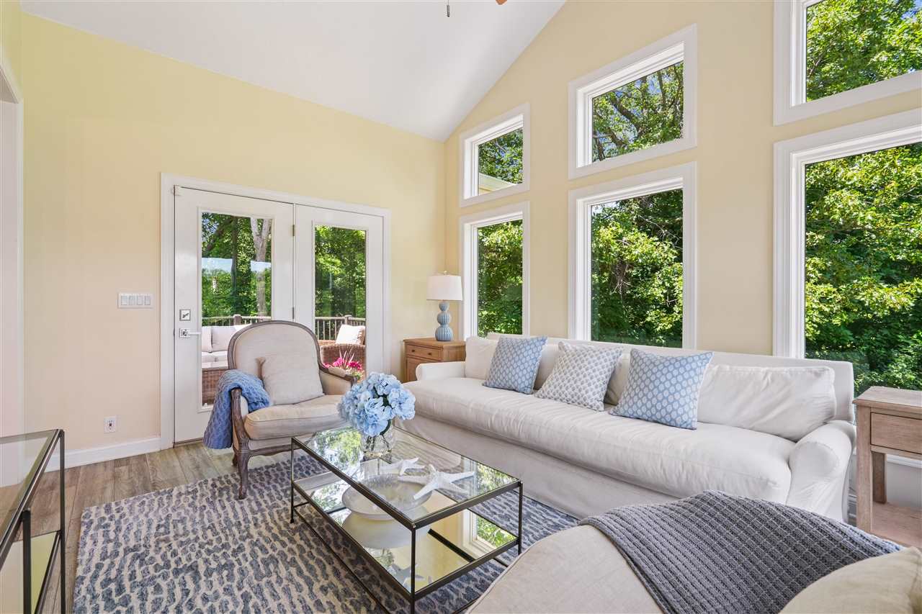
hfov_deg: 96.7
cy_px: 307
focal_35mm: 16
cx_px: 461
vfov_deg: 73.7
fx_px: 410
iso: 400
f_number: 10
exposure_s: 1/40
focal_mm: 16
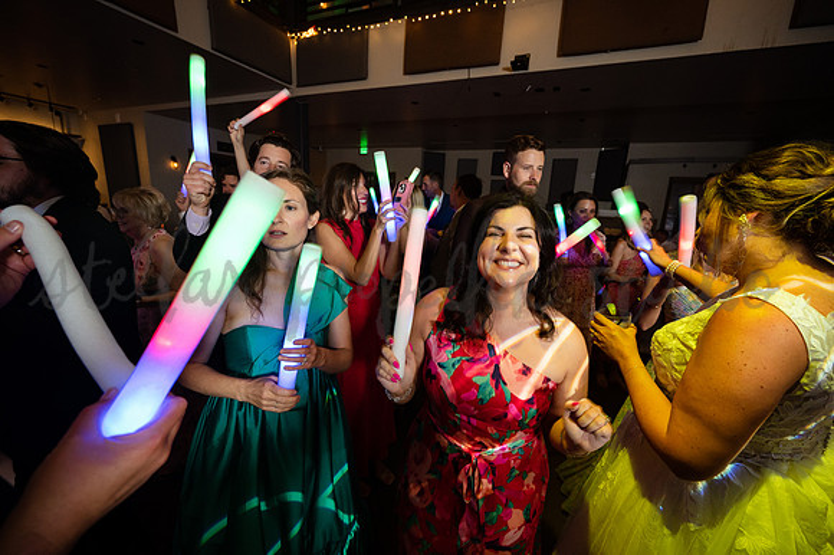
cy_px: 278
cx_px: 417
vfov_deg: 81.1
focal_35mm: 14
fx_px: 324
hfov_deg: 104.3
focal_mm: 14
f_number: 4
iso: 3200
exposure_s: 1/80
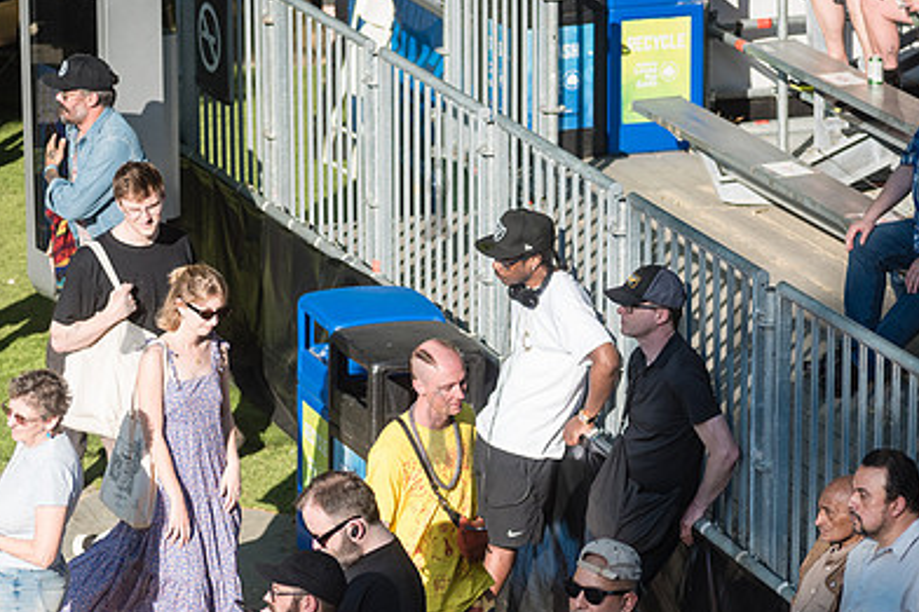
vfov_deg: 7.4
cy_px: 426
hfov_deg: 11.1
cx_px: 436
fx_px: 4720
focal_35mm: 185
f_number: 3.5
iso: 500
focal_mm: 125
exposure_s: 1/4000
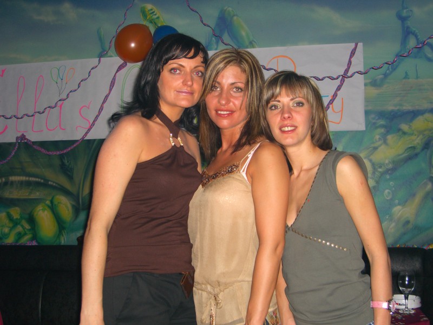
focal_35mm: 46
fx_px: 575
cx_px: 216
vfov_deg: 31.5
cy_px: 162
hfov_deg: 41.2
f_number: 3.1
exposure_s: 1/60
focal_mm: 9.5
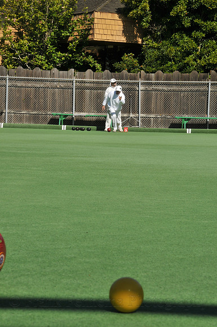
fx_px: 1020
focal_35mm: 112
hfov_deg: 12.1
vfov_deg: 18.2
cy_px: 164
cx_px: 108
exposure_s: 1/125
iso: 200
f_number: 22
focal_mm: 75
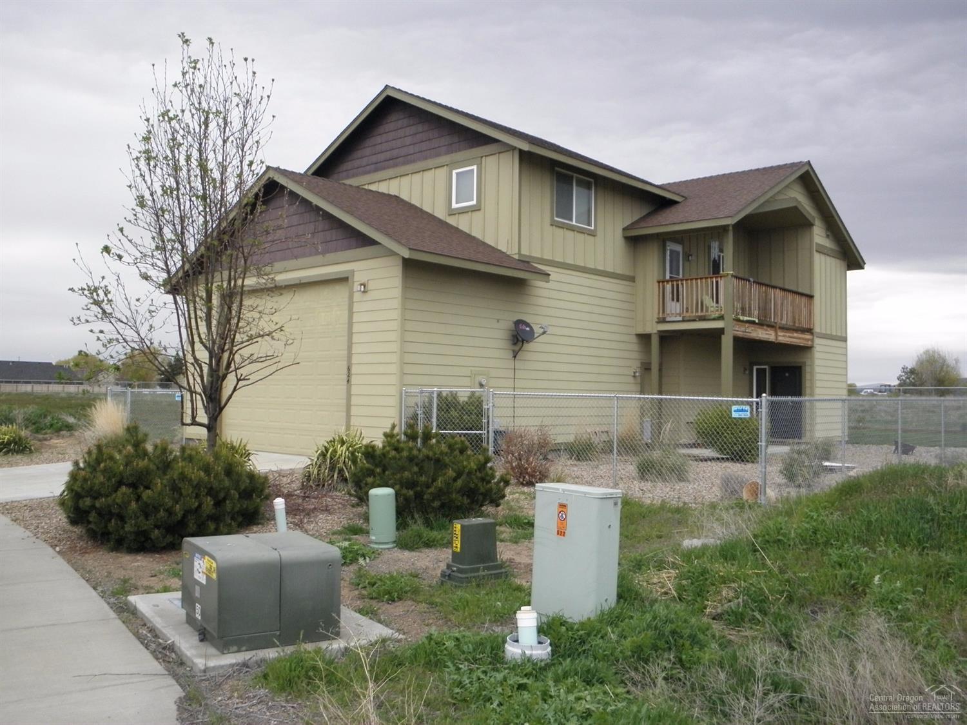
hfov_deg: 60.0
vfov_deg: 46.8
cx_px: 484
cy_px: 362
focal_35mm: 30
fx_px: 838
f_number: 7.2
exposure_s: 1/200
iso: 200
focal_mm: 5.5
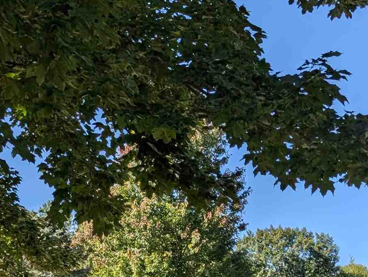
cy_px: 379
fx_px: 873
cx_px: -46
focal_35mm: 82
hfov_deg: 22.4
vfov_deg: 16.8
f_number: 1.68
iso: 20
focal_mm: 6.9
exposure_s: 1/794
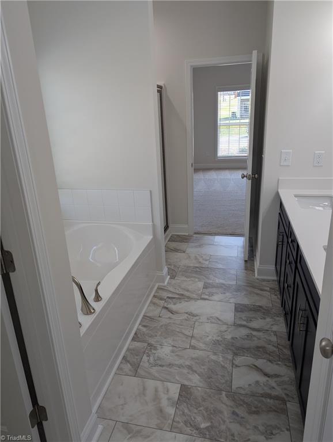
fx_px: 307
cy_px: 221
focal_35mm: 24
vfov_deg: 71.5
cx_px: 166
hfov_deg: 56.9
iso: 37
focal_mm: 6.81
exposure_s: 1/120
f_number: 1.85
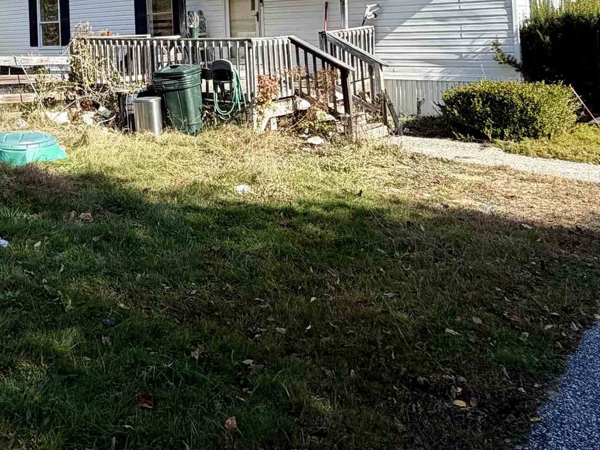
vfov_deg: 34.7
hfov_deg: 46.1
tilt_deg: +1.7
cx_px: 109
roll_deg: +2.7
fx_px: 659
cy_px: 12
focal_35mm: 38
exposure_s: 1/751
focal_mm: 2.22
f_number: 2.2
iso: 40
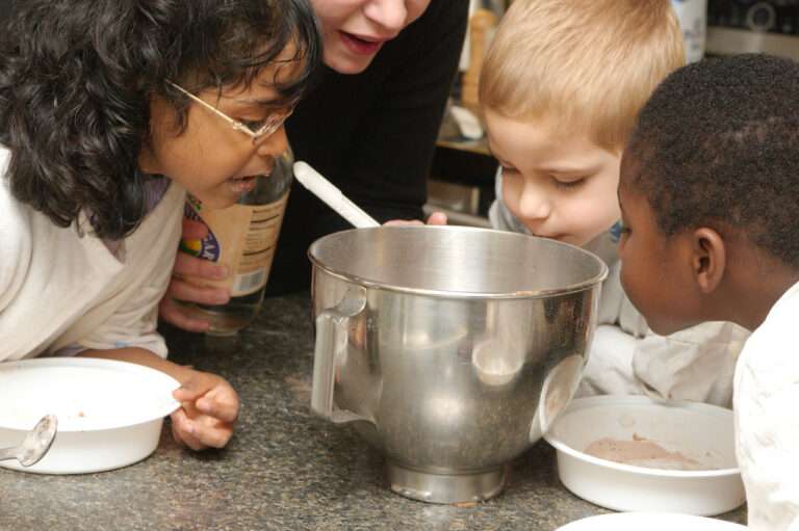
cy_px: 266
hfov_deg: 22.6
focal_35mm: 90
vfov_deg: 15.2
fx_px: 1996
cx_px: 400
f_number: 8
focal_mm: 60
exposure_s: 1/60
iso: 1250
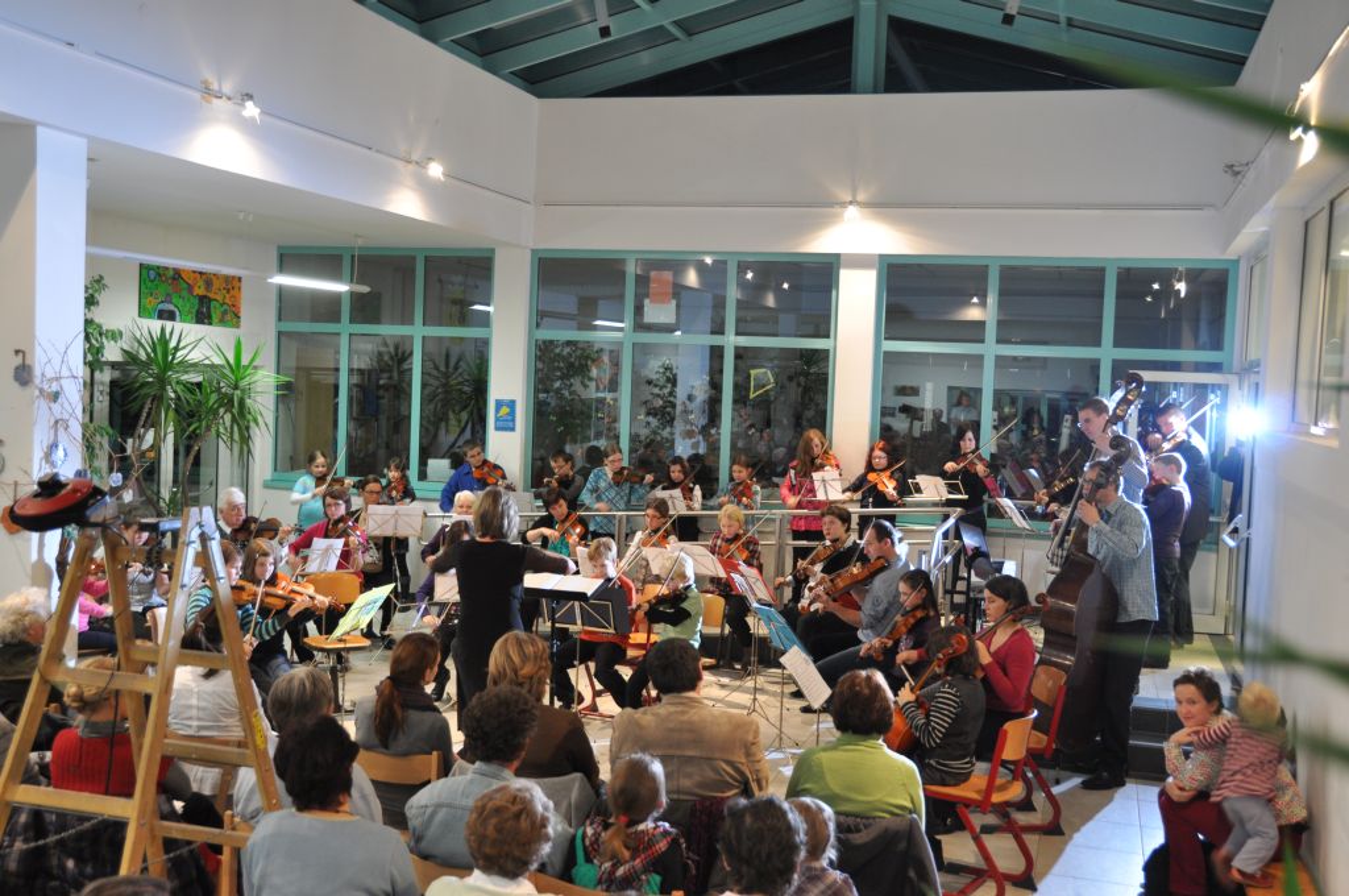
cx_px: 674
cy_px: 448
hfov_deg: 49.6
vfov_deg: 34.1
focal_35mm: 39
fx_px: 1460
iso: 640
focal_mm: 26
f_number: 4
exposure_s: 1/15
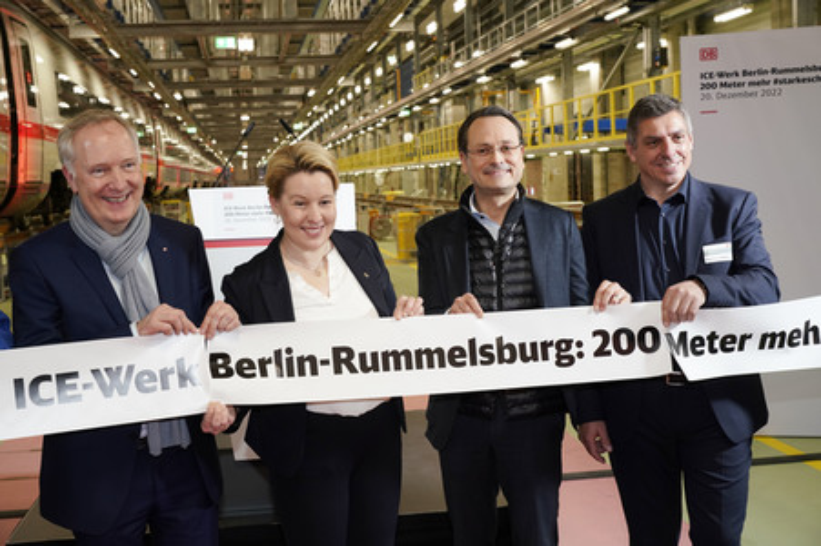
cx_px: 410
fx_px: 1117
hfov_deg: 40.4
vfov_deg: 27.5
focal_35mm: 49
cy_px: 273
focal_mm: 49
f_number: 6.3
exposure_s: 1/80
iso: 1250
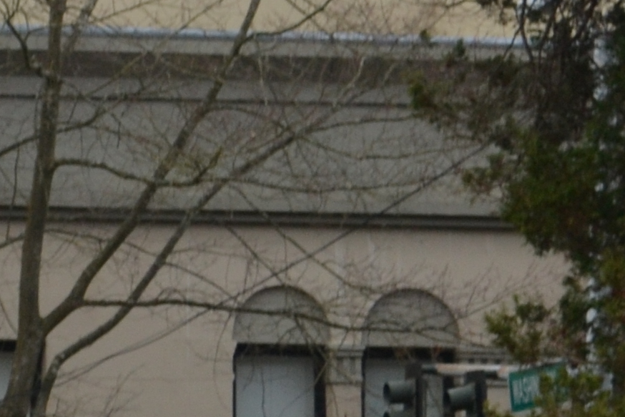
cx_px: -846
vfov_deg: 4.0
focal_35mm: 348
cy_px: 230
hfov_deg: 5.7
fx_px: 6042
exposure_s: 1/125
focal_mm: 44
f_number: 5.6
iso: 320
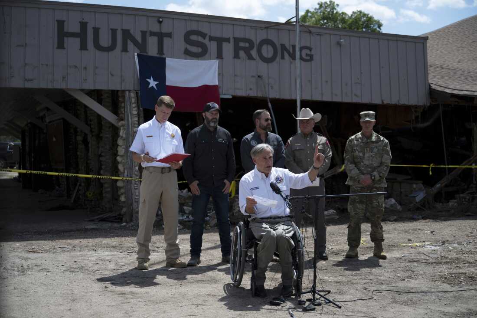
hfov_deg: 39.6
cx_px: 238
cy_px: 159
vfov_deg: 27.0
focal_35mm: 50
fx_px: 662
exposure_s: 1/2500
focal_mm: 50
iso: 100
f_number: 2.8
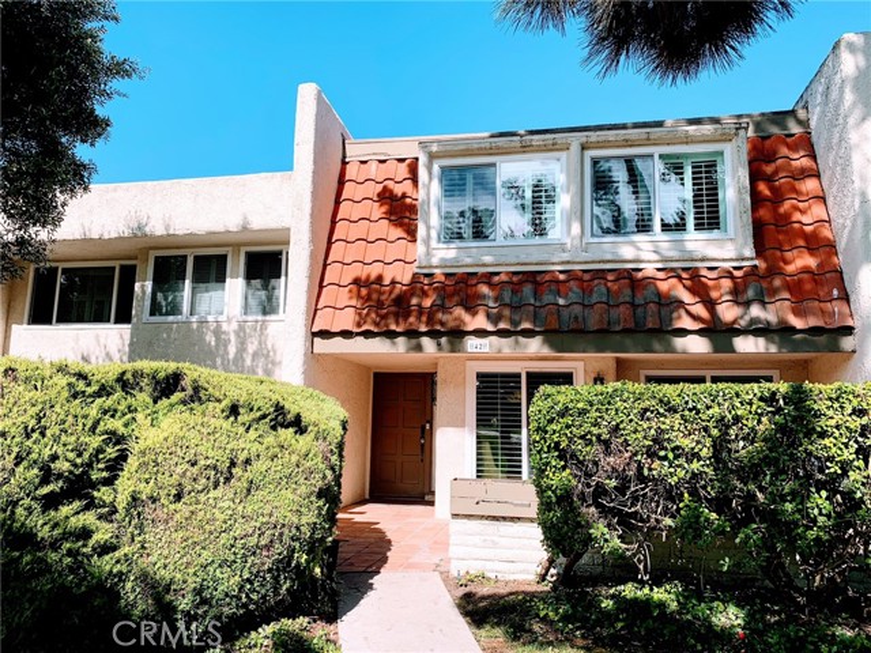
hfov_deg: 67.3
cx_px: 436
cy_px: 326
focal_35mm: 26
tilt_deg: +8.4
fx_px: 654
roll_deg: -1.5
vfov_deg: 53.1
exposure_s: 1/1406
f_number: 1.8
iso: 25
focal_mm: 4.25
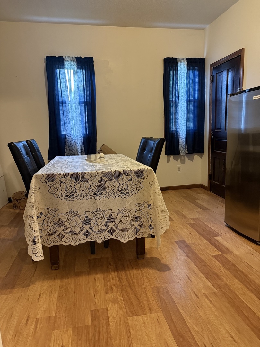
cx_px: 130
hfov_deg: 56.8
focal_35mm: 24
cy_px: 174
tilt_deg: -10.2
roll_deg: +1.6
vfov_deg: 71.6
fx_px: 240
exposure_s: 1/40
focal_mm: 6.76
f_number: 1.78
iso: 800
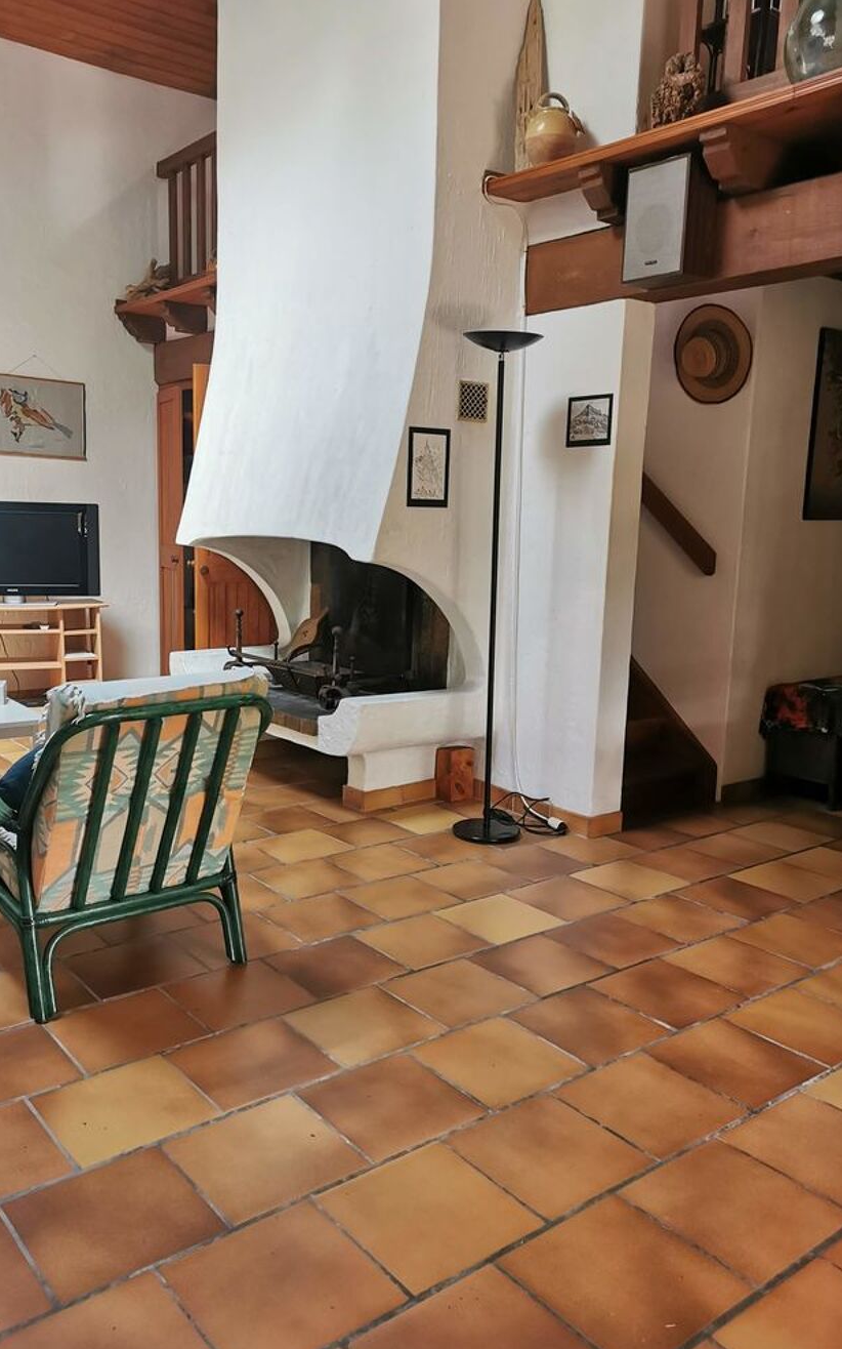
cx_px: 377
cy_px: 680
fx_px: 1065
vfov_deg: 64.6
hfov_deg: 43.1
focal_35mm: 29
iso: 320
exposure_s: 1/100
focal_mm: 5.58
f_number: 1.8
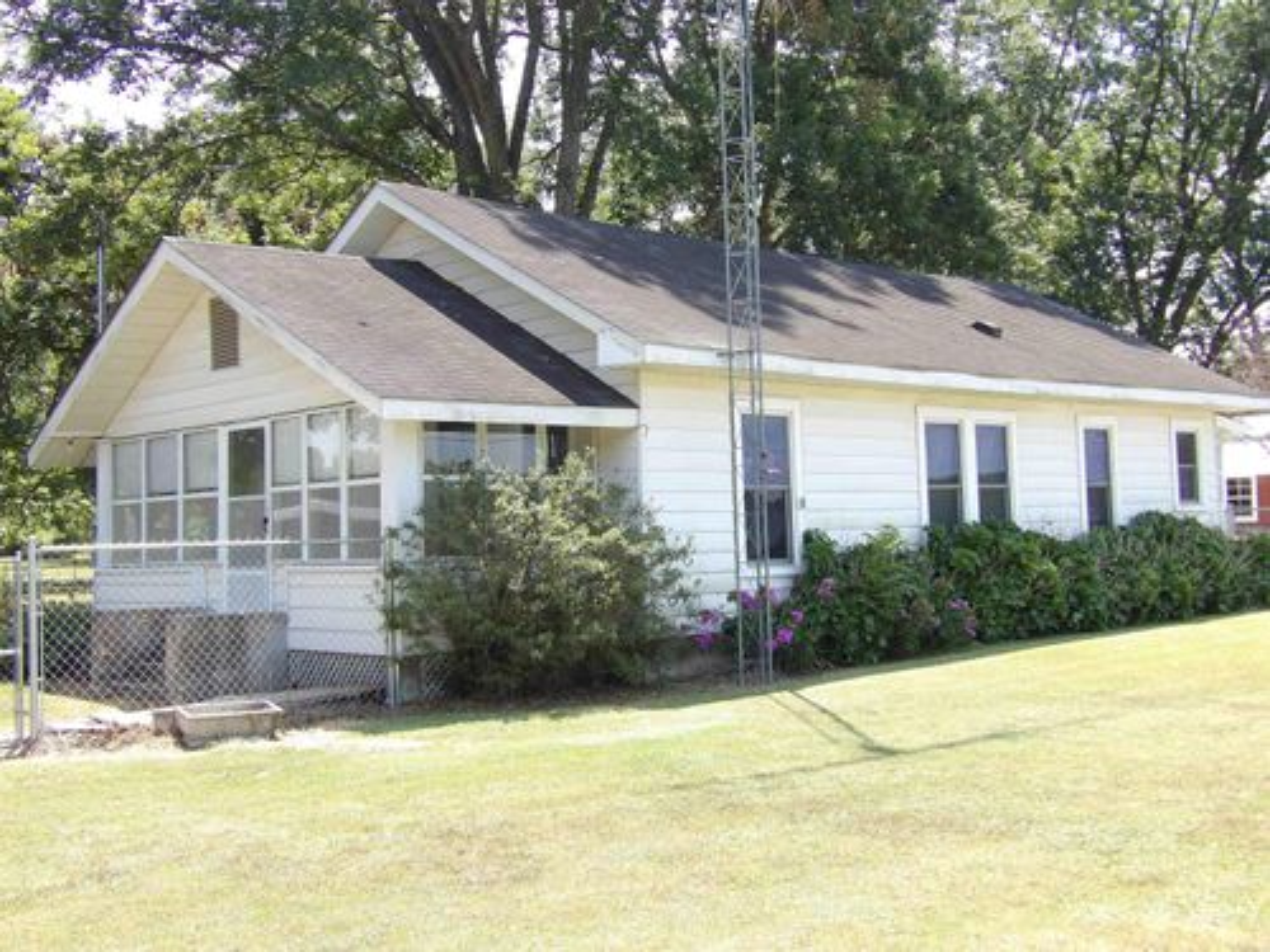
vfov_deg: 36.8
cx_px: 635
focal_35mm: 39
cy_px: 476
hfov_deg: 47.9
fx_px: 1431
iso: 100
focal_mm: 7
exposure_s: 1/196
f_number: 3.7
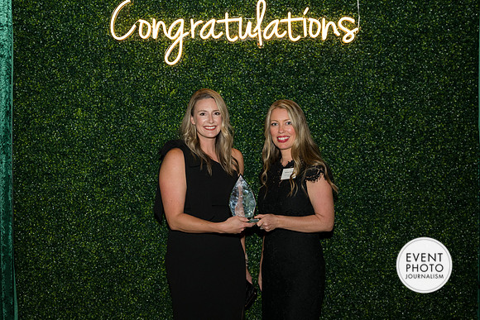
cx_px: 240
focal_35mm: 43
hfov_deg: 45.4
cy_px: 160
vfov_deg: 31.2
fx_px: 573
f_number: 5
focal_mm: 43
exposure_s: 1/160
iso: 800
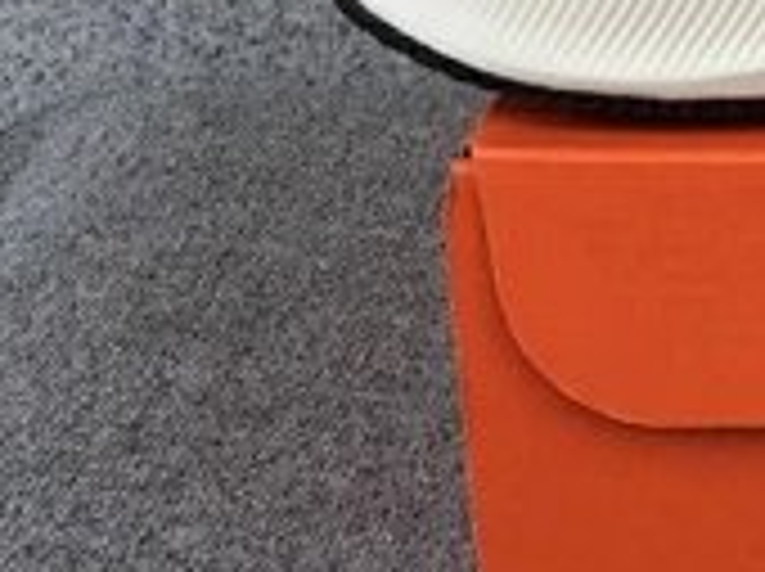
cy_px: -59
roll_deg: -0.1
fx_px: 2582
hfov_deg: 15.3
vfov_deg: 12.4
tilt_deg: -18.6
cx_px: 1206
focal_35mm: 117
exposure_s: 1/554
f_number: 2.4
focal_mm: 3.3
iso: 25
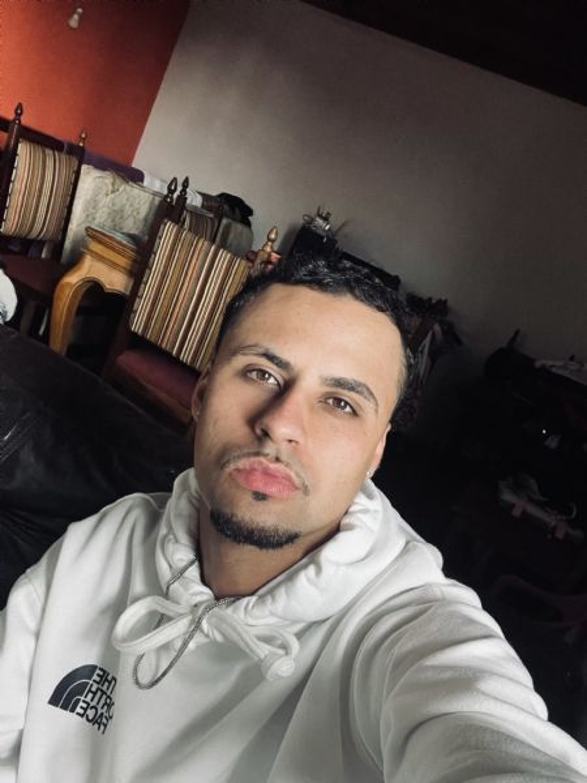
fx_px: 678
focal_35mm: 30
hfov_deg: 46.8
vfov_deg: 60.0
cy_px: 392
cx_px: 294
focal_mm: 2.71
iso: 200
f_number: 2.2
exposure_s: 1/60
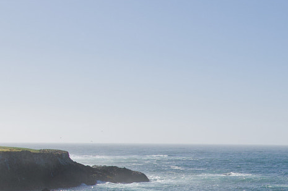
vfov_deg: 14.2
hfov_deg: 21.2
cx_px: 282
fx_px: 743
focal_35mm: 93
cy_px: 239
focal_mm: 18
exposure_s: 1/500
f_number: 11
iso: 200
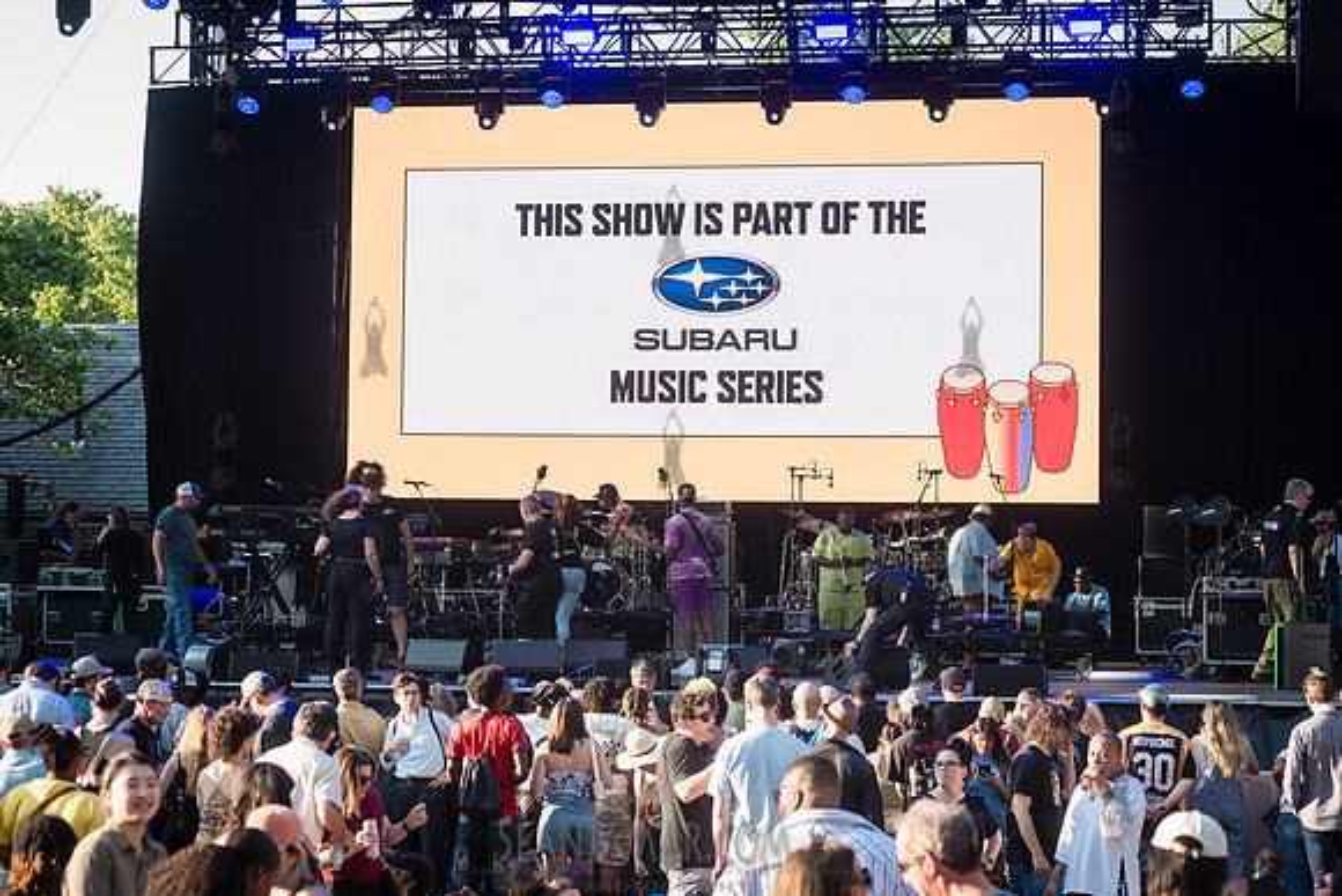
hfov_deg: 25.4
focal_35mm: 80
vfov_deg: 17.1
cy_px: 448
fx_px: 2983
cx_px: 671
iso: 800
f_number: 5
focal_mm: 80
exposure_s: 1/640
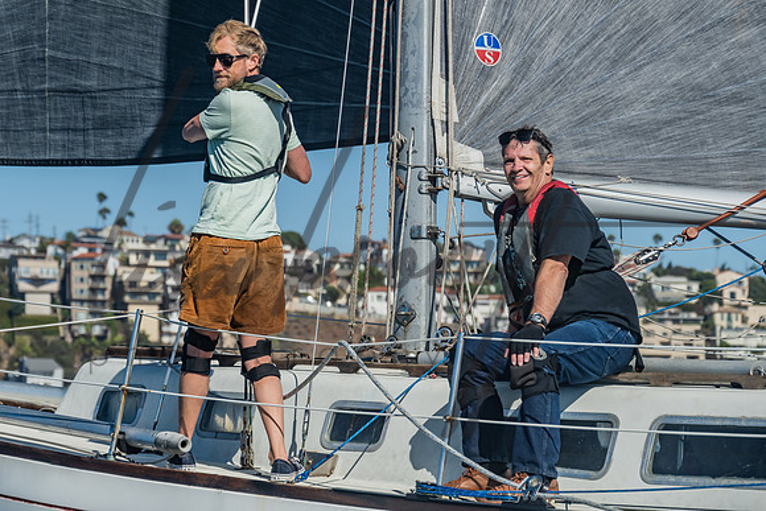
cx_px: 292
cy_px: 179
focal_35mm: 159
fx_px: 3377
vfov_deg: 8.6
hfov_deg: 12.9
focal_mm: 120
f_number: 6.3
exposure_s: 1/500
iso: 160
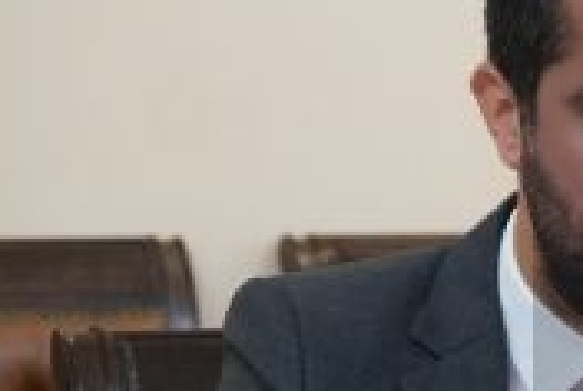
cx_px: 1017
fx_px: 6537
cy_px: 356
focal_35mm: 403
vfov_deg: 3.4
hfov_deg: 5.0
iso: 2000
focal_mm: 74.2
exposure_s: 1/125
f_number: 4
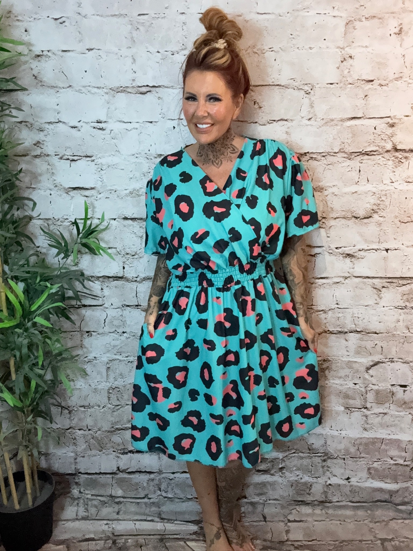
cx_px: 206
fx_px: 477
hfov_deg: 46.8
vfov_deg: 60.0
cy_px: 276
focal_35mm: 30
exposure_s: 1/50
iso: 320
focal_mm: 2.69
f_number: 1.9
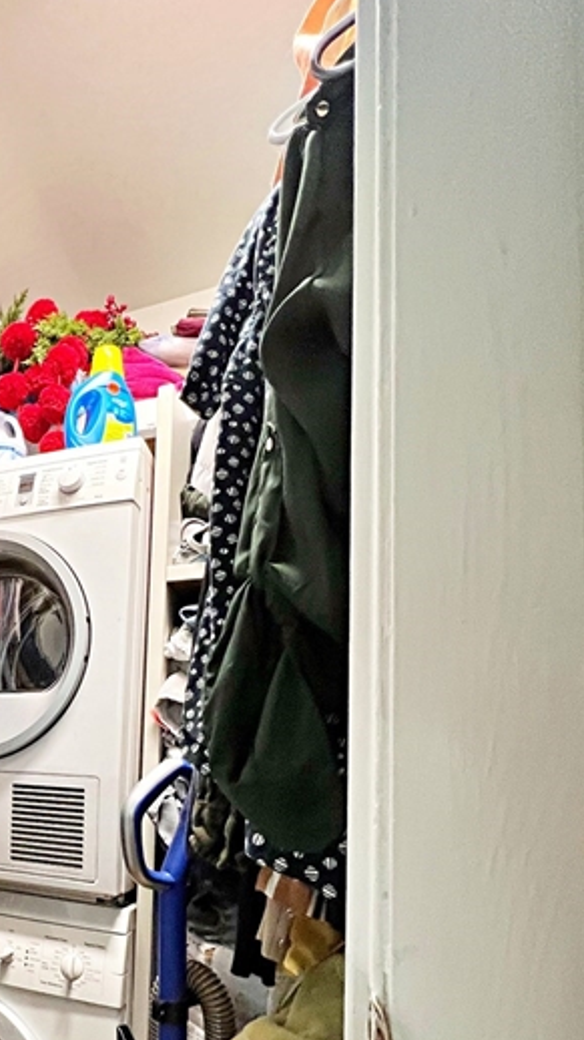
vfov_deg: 80.0
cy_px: 725
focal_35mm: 21
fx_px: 579
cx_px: 18
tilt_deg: +5.3
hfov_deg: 46.1
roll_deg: -2.9
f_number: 1.8
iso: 400
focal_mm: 1.57
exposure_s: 1/60
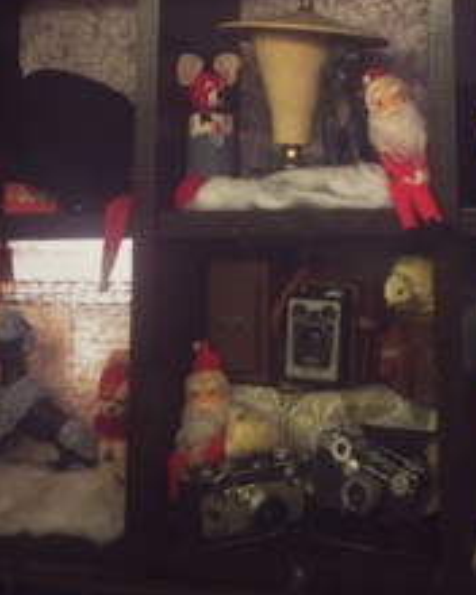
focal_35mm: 58
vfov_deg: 30.4
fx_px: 1021
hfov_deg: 25.9
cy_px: 16
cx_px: 365
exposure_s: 1/30
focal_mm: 4.15
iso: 80
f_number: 2.2
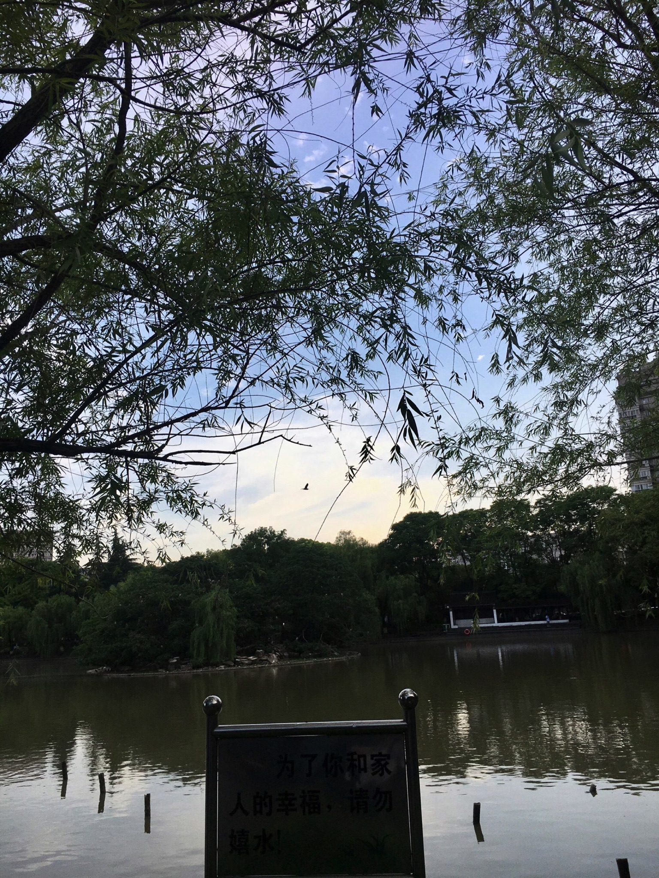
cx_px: 330
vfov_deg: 61.7
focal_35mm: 29
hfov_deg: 48.2
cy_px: 439
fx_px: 736
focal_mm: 4.15
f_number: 2.2
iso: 25
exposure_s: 1/712
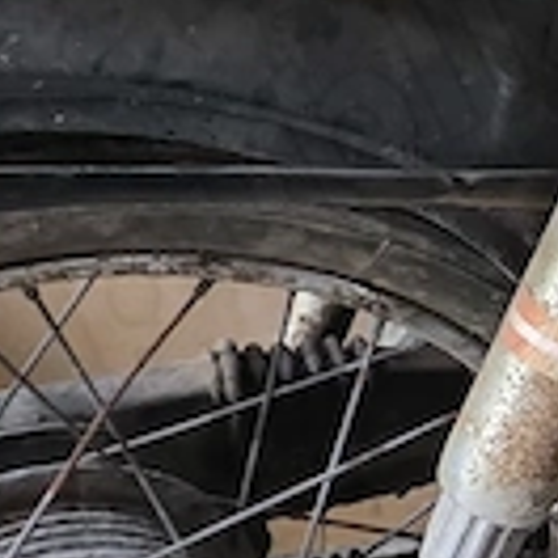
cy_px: 101
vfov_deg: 11.3
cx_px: 1002
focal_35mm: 154
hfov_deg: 10.7
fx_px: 2809
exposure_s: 1/100
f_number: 1.7
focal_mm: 6.3
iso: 1000
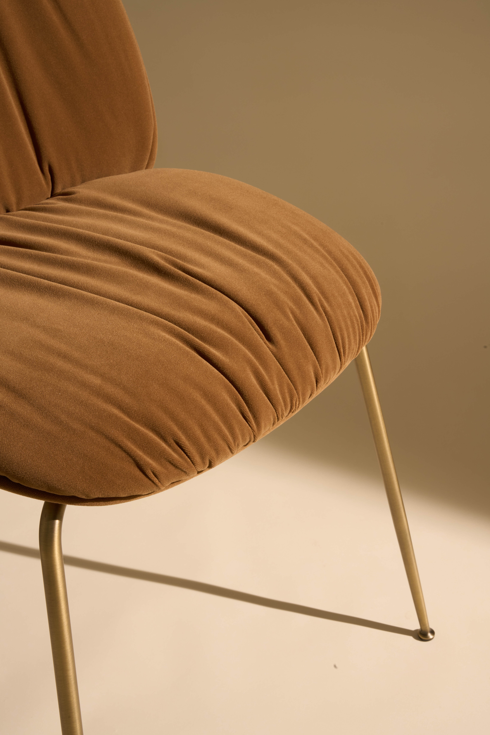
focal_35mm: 50
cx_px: 245
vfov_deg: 40.0
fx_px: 1011
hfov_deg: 27.3
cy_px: 368
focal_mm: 49.5
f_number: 22
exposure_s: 8
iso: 200
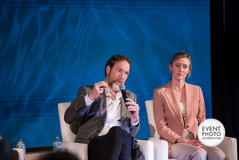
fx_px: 1328
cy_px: 80
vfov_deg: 6.9
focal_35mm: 200
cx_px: 120
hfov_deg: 10.3
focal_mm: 200
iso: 450
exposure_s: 1/125
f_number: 2.8
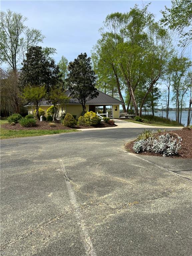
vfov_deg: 67.3
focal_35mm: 26
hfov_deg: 53.1
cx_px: 96
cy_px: 128
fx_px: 192
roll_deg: +0.9
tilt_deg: -5.9
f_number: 1.5
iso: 50
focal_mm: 5.7
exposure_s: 1/3257
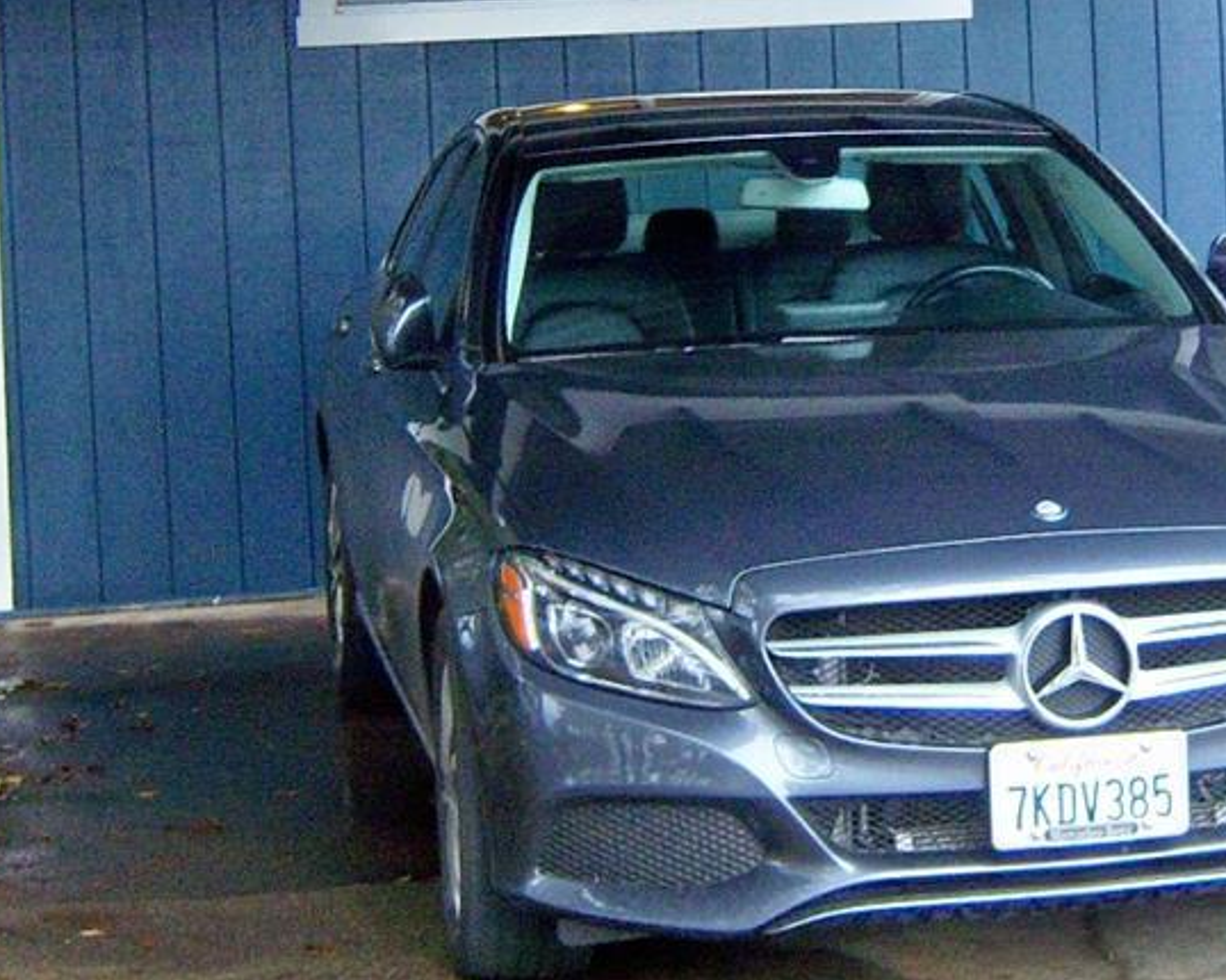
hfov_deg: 19.4
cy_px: 258
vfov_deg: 15.6
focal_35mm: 98
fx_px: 3555
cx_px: 914
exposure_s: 1/50
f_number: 2.8
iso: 160
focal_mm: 7.5
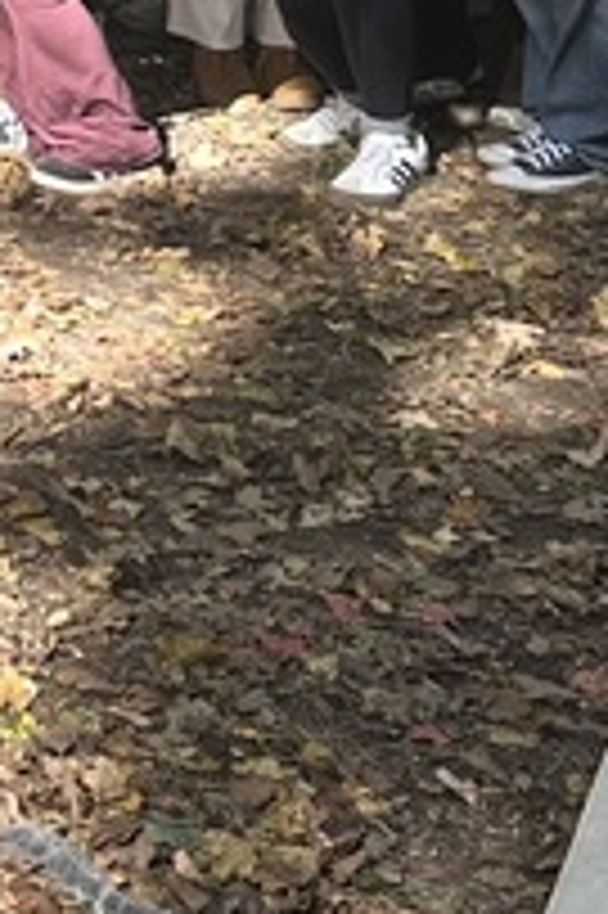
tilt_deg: -7.2
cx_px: -878
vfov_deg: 15.5
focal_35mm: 126
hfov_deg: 9.6
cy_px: -284
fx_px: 3197
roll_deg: +0.3
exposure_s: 1/123
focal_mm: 6.86
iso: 64
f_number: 1.78
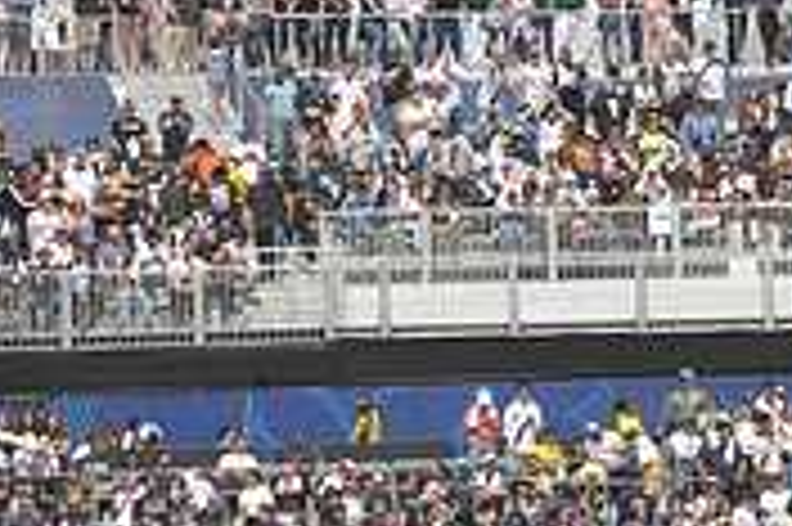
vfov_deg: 3.1
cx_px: 1156
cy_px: -256
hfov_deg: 4.6
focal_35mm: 446
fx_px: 9803
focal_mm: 135
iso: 320
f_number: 11
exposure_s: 1/500
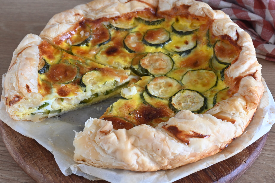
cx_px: 138
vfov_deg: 19.7
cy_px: 92
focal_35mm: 69
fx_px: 527
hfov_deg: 29.3
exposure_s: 1/4
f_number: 9
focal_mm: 46
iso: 800
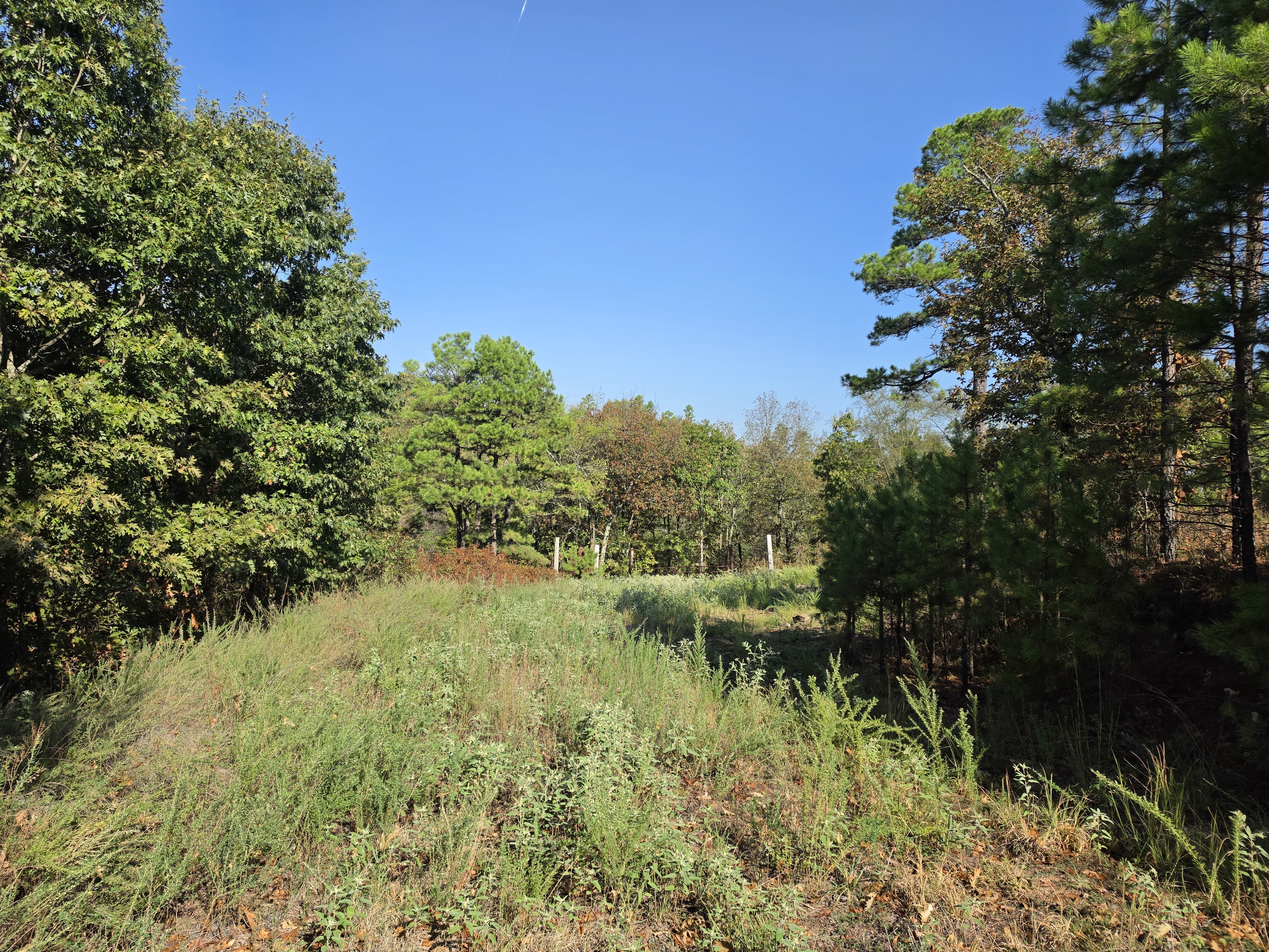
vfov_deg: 58.9
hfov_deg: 73.9
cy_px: 476
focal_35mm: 23
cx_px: 634
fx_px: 843
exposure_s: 1/4432
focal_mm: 6.5
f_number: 1.4
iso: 64
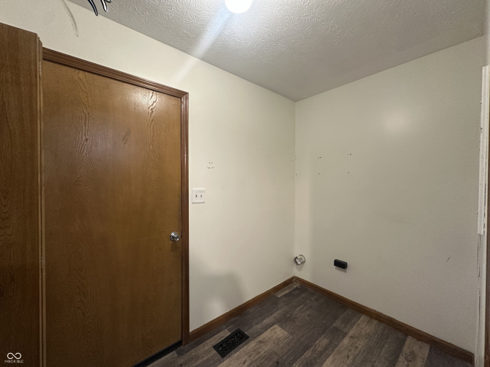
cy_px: 184
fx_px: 198
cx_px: 245
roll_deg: -0.5
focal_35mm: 14
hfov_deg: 102.1
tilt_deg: -1.2
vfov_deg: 85.7
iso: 250
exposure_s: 1/60
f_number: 2.2
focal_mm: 2.22
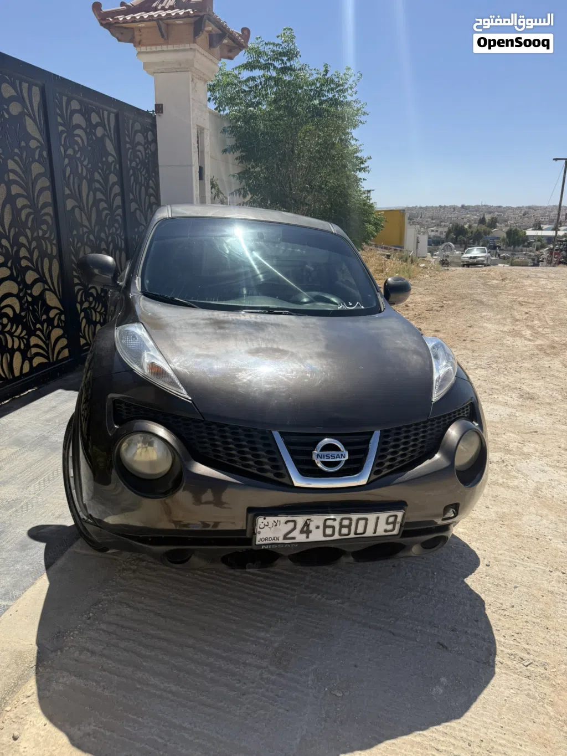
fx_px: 524
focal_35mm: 24
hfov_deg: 56.8
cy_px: 378
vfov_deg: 71.6
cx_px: 284
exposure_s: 1/4975
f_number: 1.78
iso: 100
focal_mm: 6.76
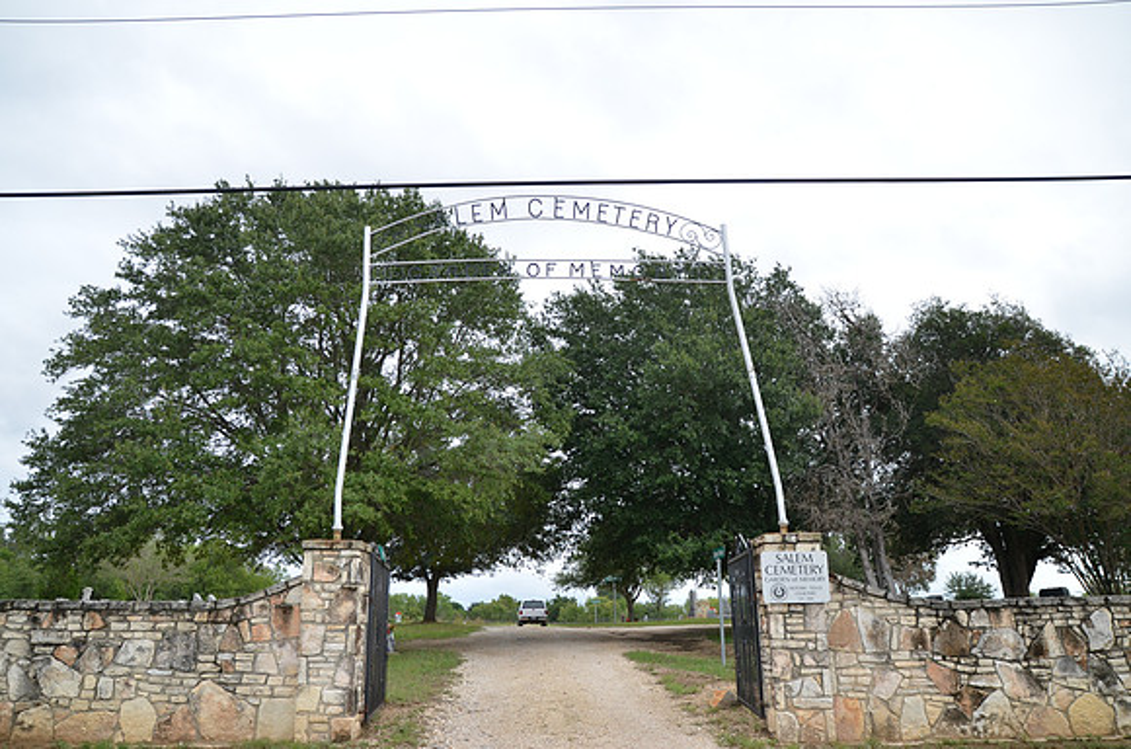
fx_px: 799
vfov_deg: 50.2
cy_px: 374
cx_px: 566
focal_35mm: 26
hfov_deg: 70.6
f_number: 5
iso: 400
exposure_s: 1/100
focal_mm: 17
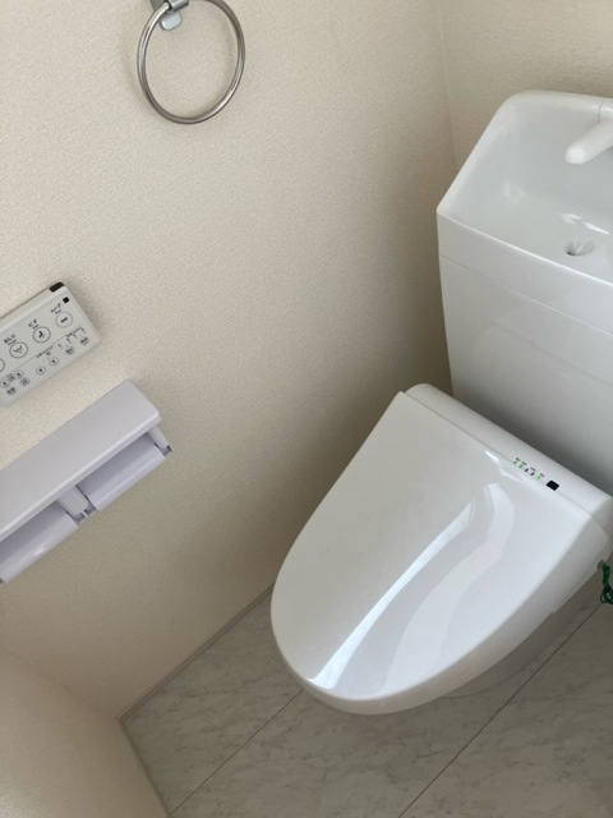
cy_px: 409
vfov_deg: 63.4
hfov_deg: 49.7
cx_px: 306
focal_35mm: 28
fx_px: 661
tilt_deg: -46.3
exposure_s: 1/121
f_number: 1.8
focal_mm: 3.99
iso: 80
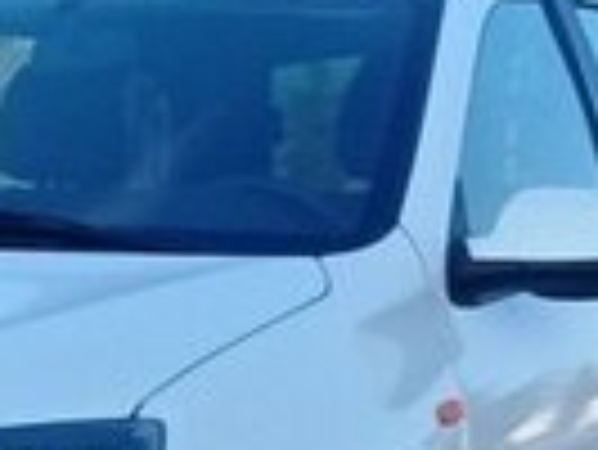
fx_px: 2663
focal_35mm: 154
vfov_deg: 9.4
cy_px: 691
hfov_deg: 12.3
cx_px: -243
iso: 64
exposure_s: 1/498
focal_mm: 3.3
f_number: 2.2
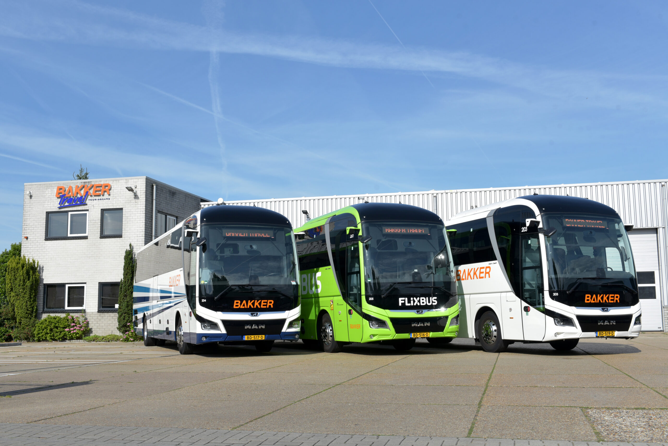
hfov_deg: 50.7
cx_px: 334
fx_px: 705
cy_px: 223
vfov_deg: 35.1
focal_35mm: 38
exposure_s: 1/400
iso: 250
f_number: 10
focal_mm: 38
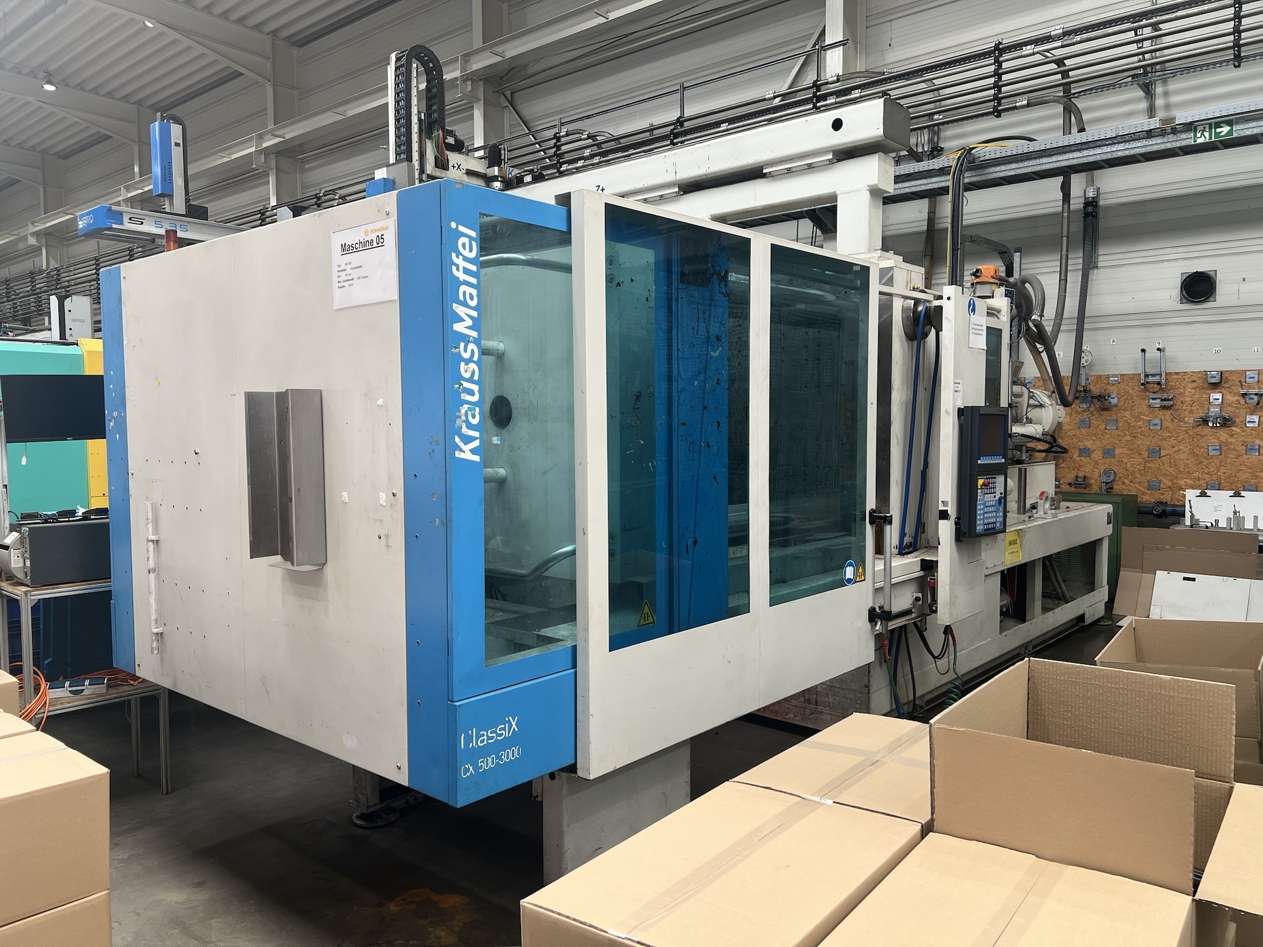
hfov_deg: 67.3
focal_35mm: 26
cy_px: 474
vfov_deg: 53.1
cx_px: 632
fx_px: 949
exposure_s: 1/121
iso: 40
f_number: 1.5
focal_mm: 5.7
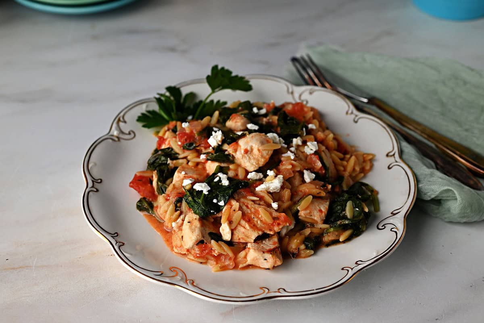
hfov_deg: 39.6
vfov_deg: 27.0
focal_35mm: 50
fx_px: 672
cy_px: 162
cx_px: 242
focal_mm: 50
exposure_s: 1/250
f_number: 5.6
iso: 200
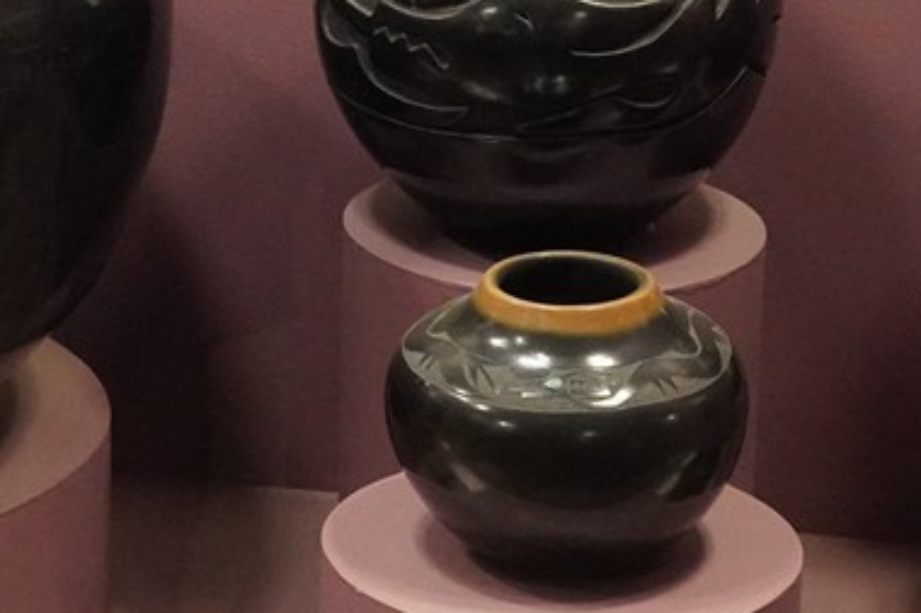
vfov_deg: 8.6
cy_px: -160
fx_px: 4040
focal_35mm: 158
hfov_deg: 13.0
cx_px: 422
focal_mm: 30
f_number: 8
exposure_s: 1/100
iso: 6400
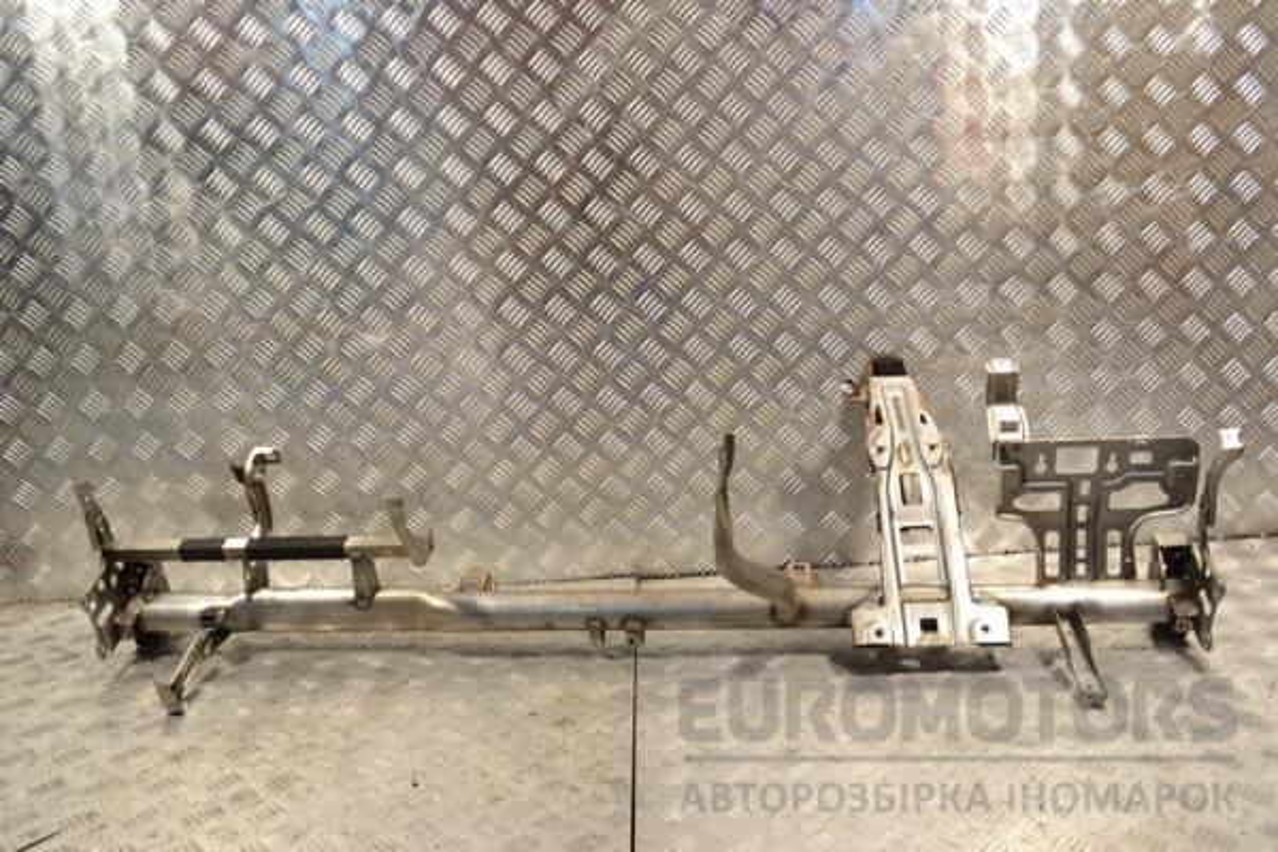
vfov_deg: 40.0
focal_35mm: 33
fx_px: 1171
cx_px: 639
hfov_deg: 57.2
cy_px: 426
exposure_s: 1/320
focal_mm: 22
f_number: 9
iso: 3200
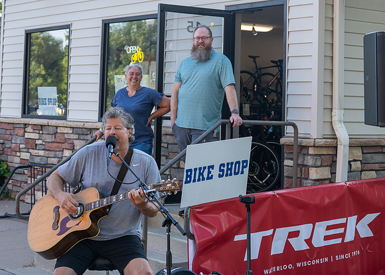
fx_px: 819
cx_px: 181
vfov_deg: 18.8
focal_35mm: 75
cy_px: 45
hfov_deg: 26.5
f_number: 4
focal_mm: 42
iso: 200
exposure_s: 1/200
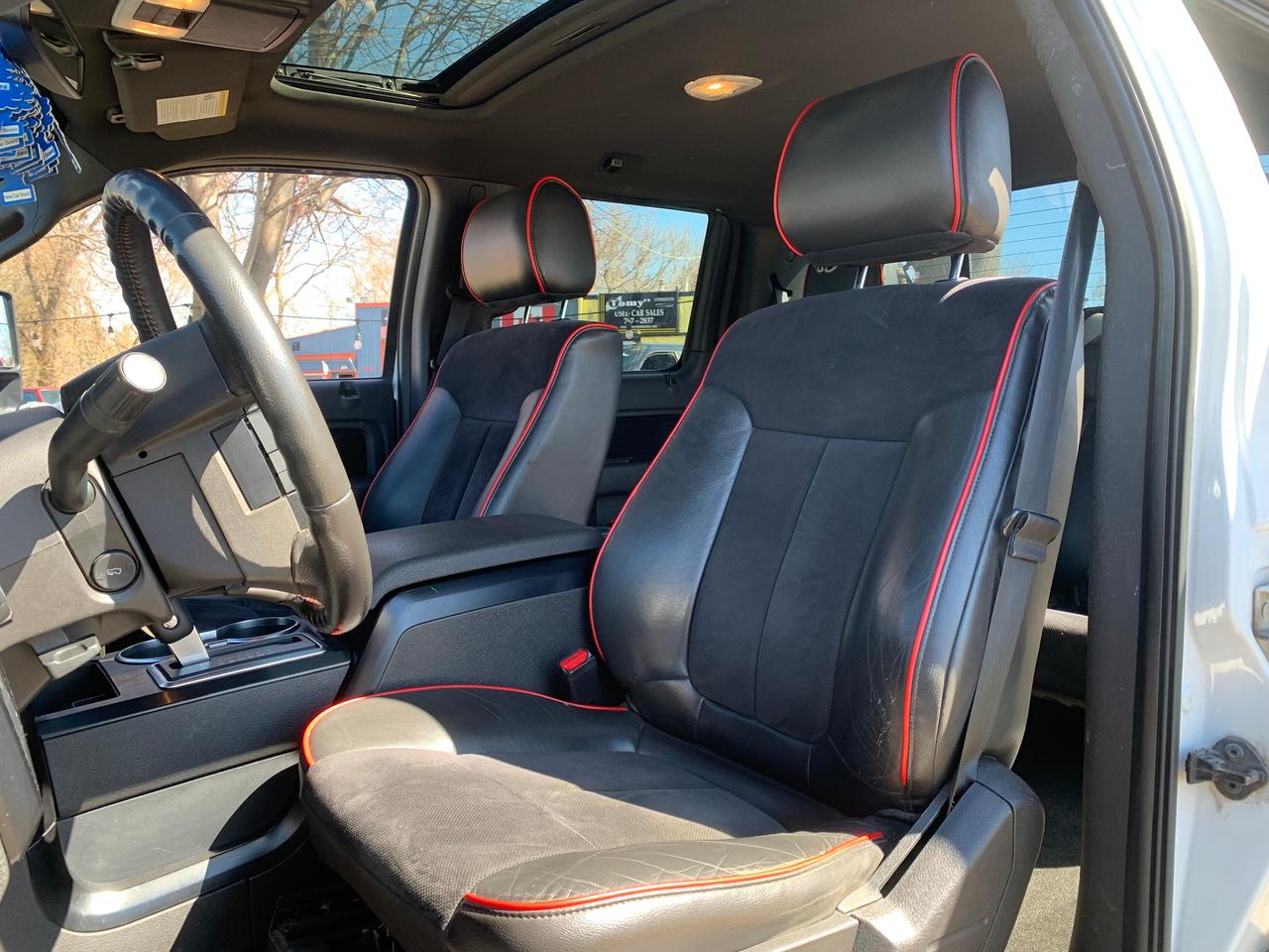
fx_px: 953
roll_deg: +0.0
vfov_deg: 53.1
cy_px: 476
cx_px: 634
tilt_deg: -4.7
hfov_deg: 67.3
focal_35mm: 26
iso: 32
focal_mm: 4.25
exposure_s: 1/122
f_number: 1.8
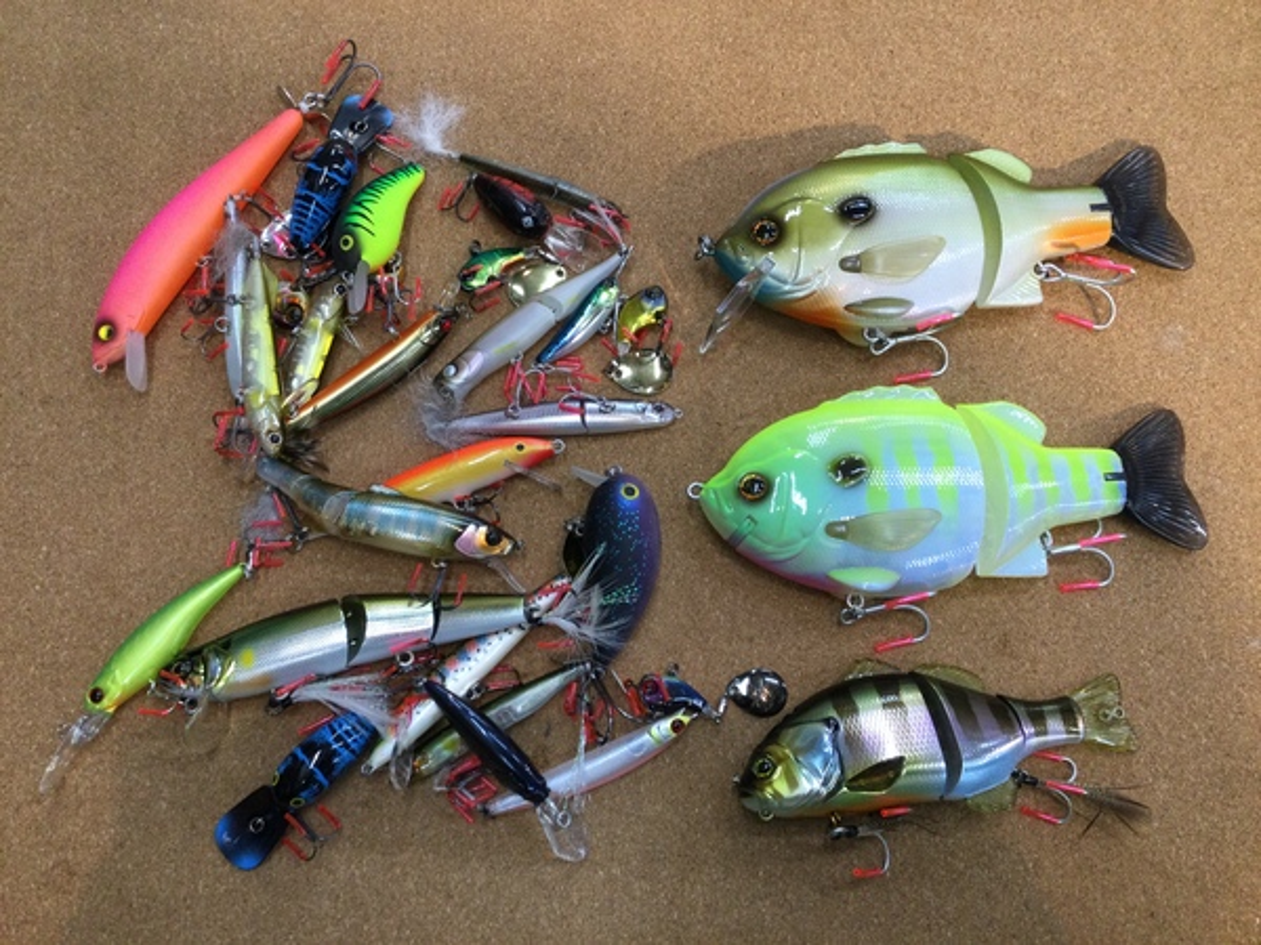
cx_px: 630
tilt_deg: -77.4
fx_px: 1129
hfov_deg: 58.4
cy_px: 472
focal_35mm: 31
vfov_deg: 45.4
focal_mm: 3.3
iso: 25
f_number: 2.4
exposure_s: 1/30
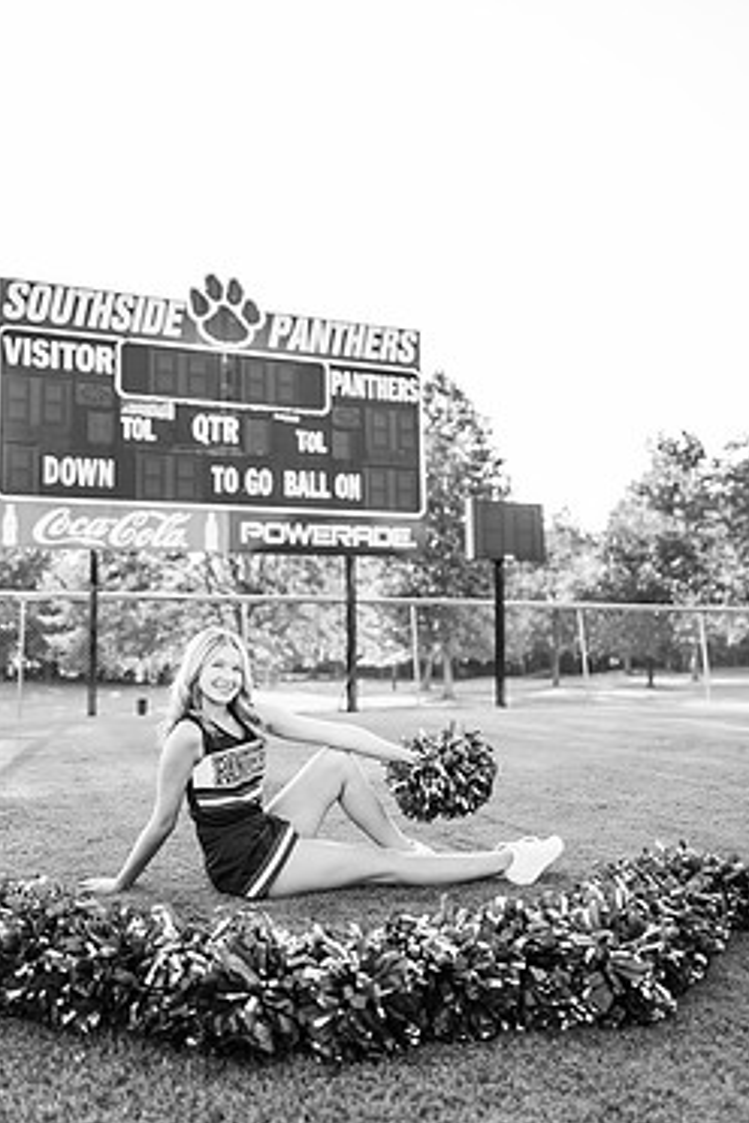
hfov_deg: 44.9
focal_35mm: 29
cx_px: 332
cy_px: 549
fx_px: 905
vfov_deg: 63.7
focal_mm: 24
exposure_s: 1/500
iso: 125
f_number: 2
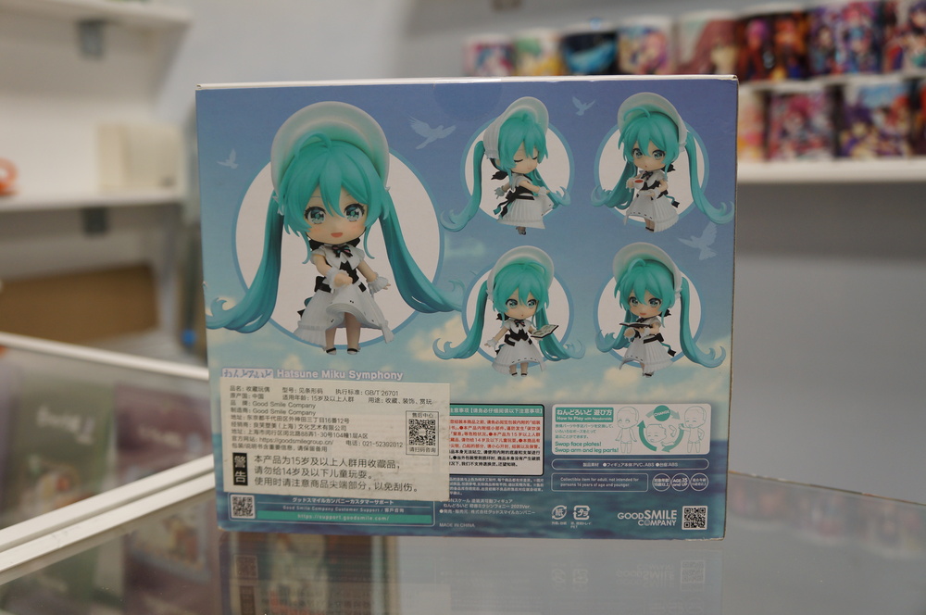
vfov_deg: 39.9
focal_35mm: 33
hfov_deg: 57.3
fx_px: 848
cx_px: 463
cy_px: 308
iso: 400
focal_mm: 22
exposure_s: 1/30
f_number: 4
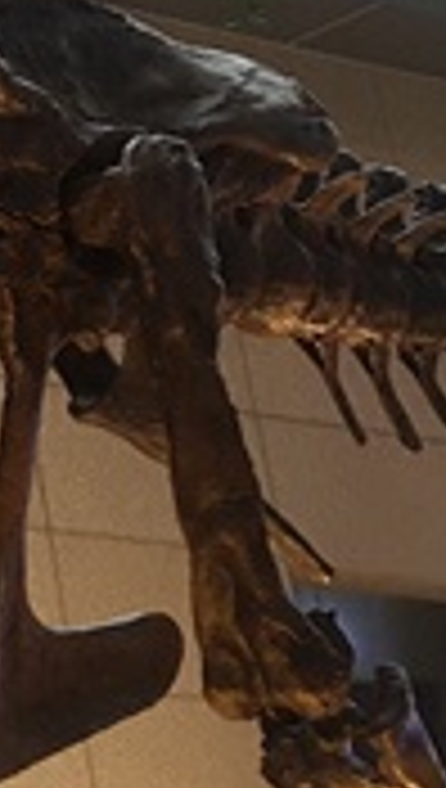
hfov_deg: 9.8
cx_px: -847
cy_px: 297
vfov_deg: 21.9
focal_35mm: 97
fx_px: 2031
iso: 160
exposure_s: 1/24
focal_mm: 4.2
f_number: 1.7
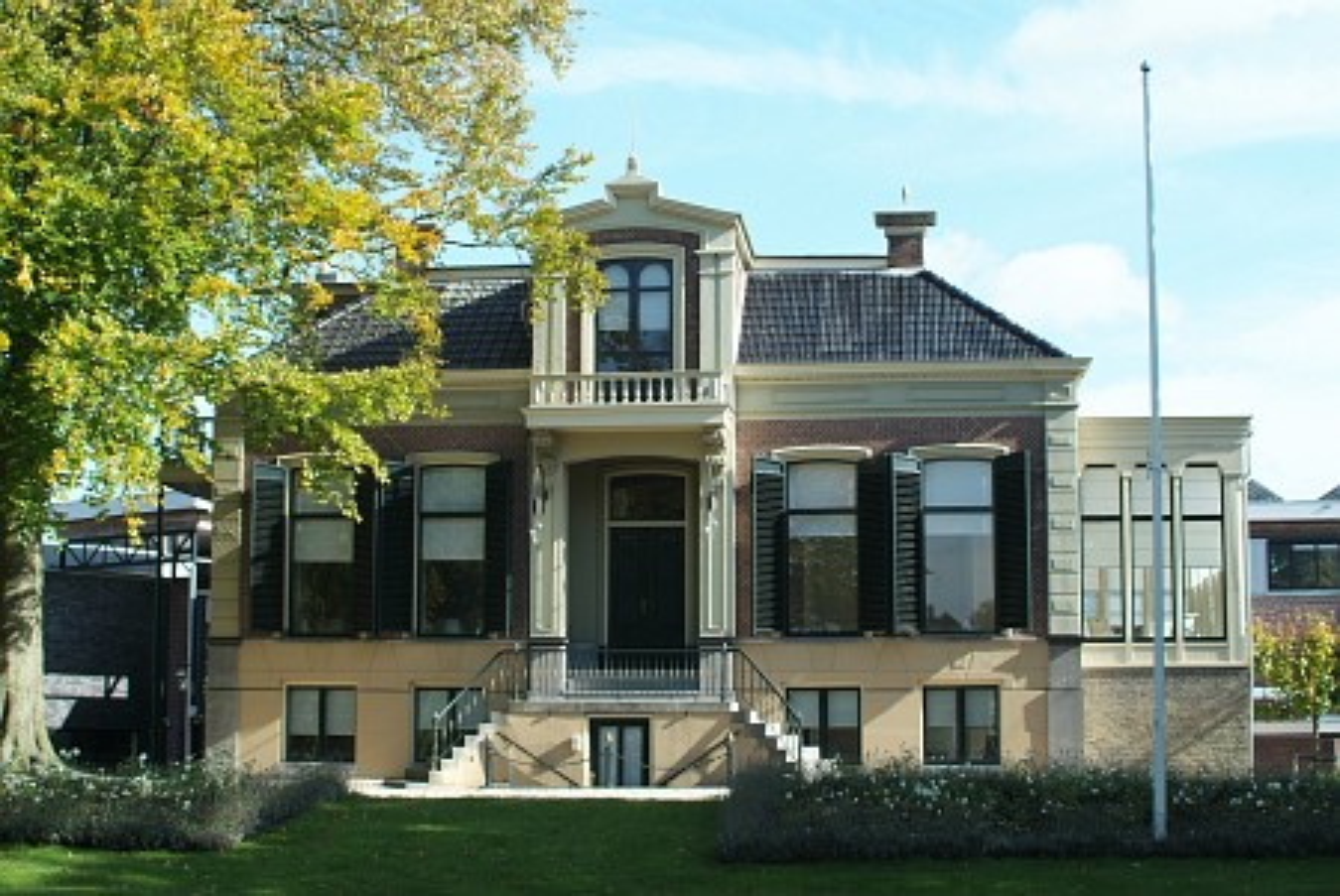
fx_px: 1975
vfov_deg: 25.6
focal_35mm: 53
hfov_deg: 37.5
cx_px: 670
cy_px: 448
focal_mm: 35
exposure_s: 1/350
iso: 400
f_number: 6.7
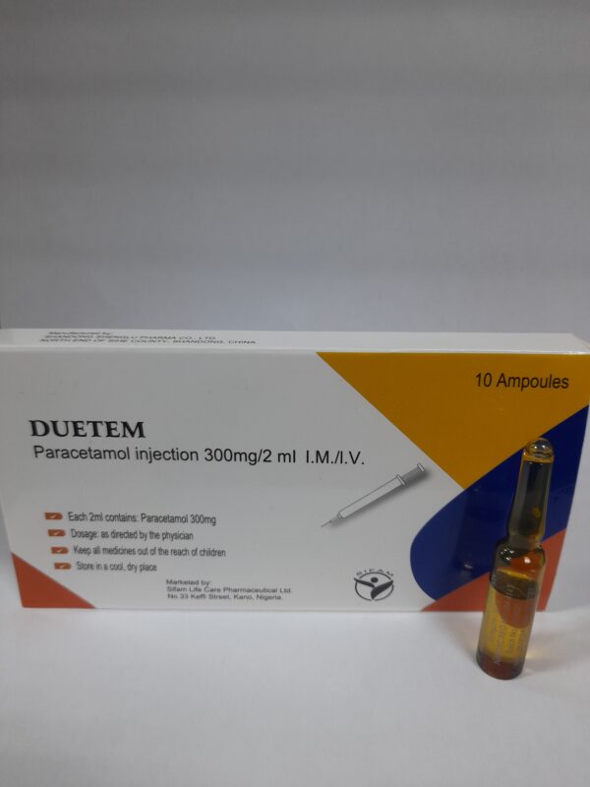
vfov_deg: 69.4
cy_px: 394
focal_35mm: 25
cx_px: 295
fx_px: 568
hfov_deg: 54.9
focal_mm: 4.6
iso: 100
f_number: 2
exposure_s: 1/50
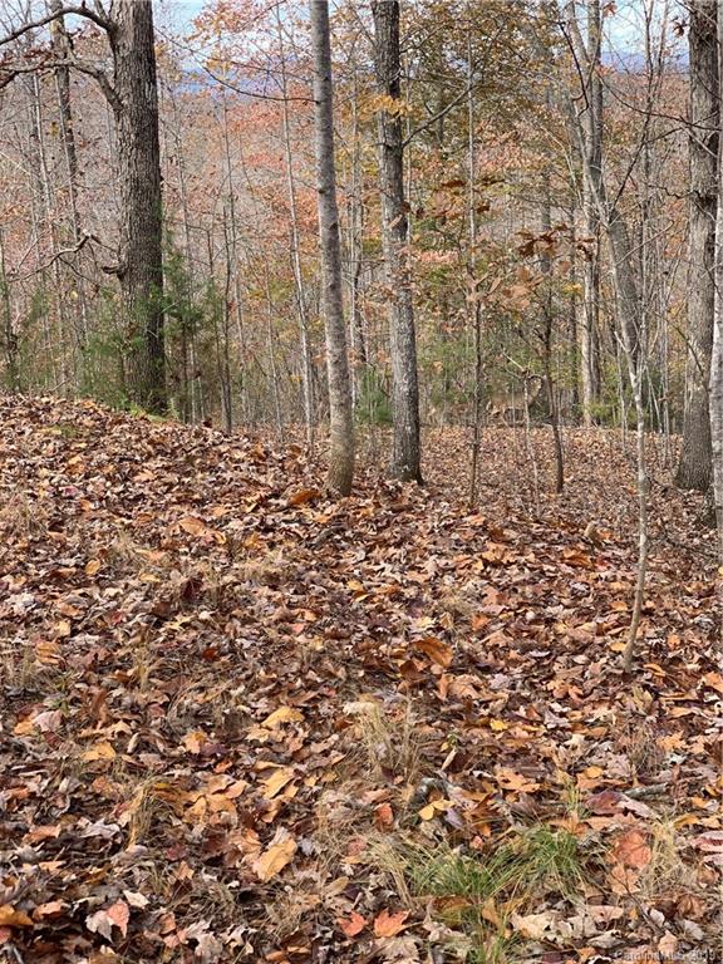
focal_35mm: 52
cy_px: 482
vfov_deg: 36.8
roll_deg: +2.9
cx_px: 362
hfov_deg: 28.0
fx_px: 1448
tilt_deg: -14.8
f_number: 2.4
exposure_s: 1/99
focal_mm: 6
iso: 16
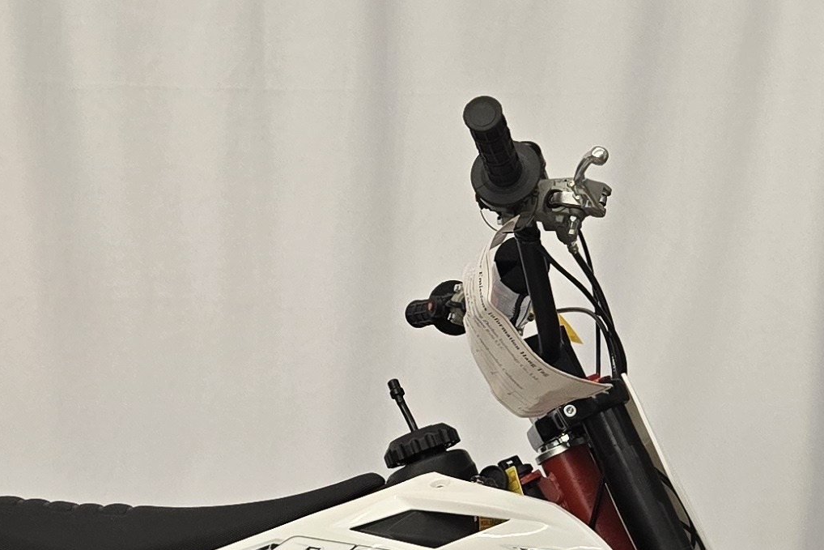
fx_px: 2152
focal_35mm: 94
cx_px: 359
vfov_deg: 14.5
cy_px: 399
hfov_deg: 21.7
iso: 200
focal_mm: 5.4
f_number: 1.8
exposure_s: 1/120
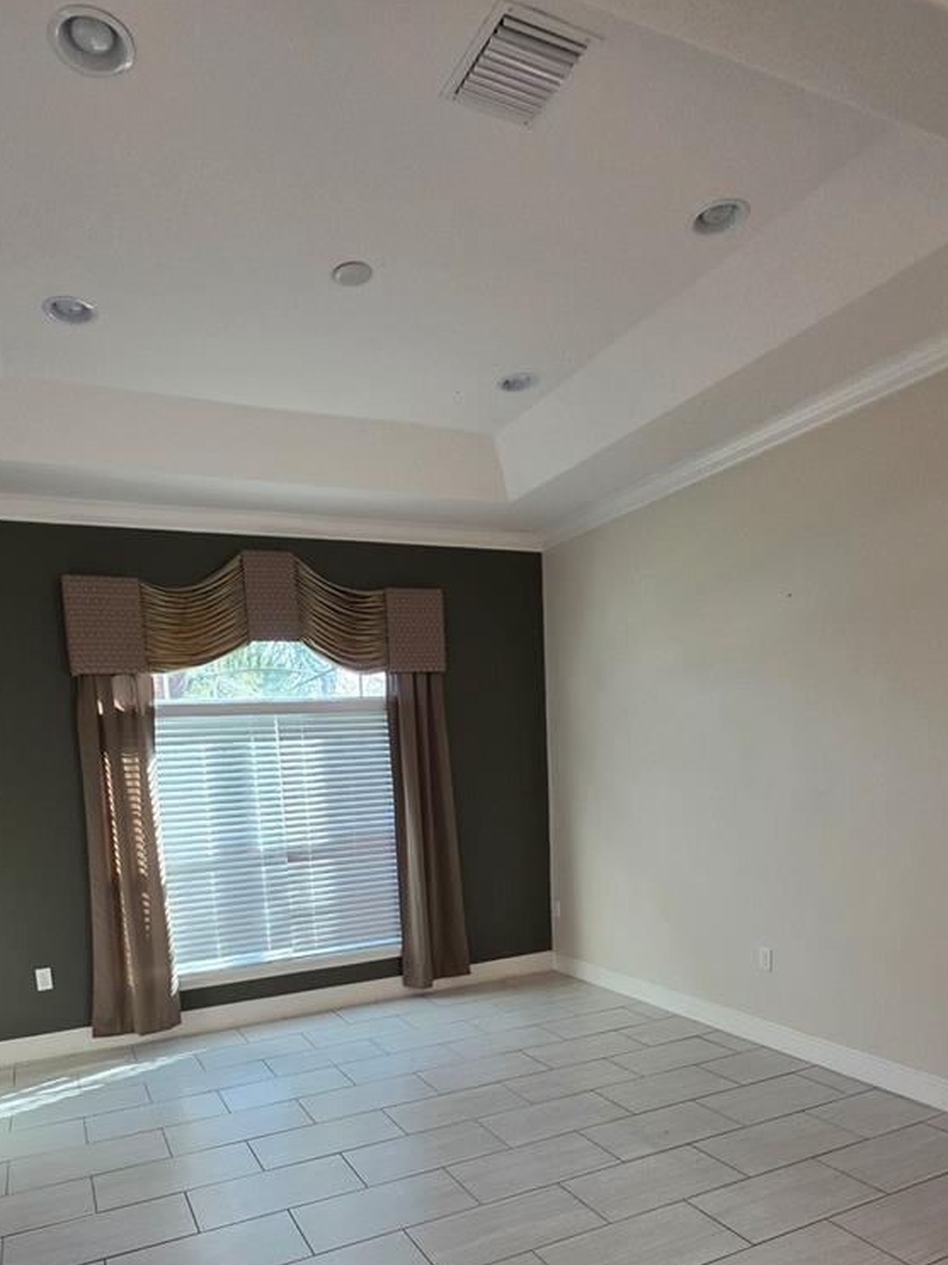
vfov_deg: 75.1
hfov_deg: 63.2
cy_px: 896
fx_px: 767
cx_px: 414
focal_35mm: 21
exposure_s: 1/120
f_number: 1.9
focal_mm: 2.2
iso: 80
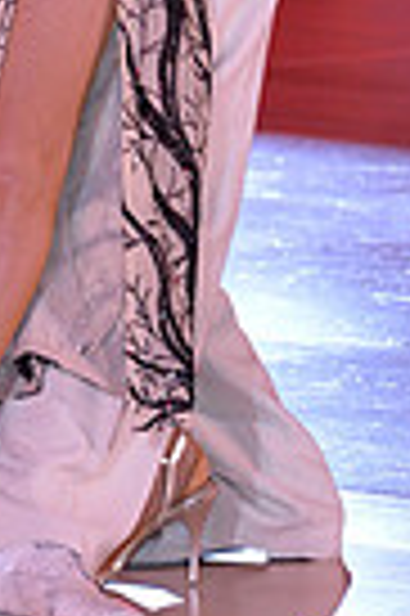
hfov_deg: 1.8
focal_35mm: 761
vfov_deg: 2.7
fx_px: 13032
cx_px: 38
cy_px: -247
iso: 2000
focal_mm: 180
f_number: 5.6
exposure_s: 1/250
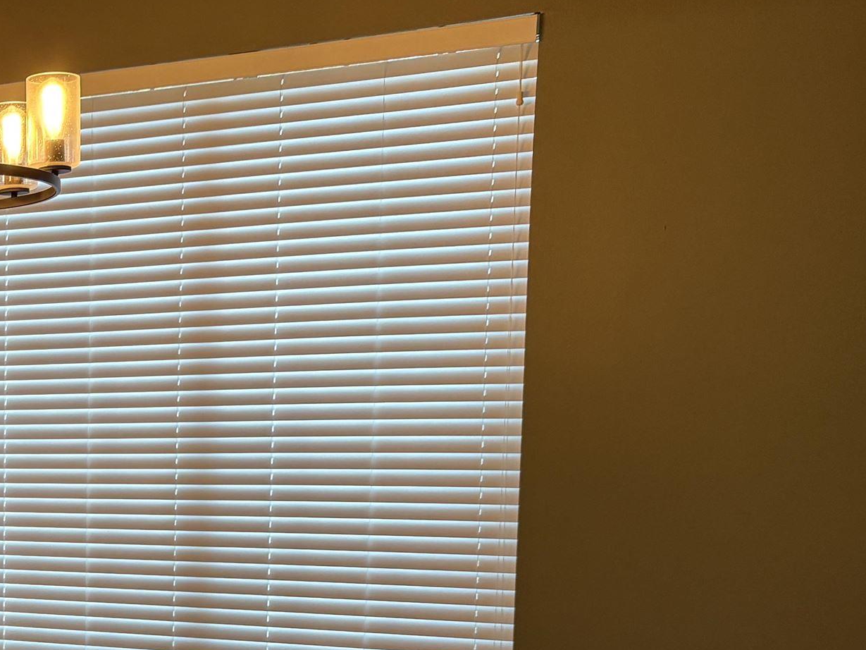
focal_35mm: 65
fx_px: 1626
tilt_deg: -6.0
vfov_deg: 21.8
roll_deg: +0.2
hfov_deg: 27.0
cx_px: -116
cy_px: 635
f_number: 1.6
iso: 100
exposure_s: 1/60
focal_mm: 5.96
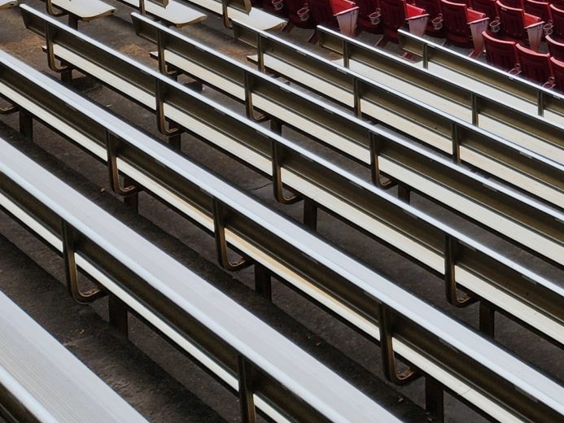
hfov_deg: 21.9
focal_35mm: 85
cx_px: 606
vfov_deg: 15.2
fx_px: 1385
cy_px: -319
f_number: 1.8
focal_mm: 6.4
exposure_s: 1/418
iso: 12
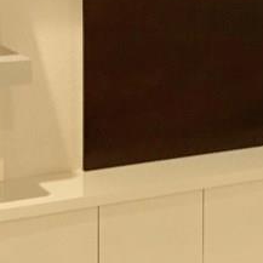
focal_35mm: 121
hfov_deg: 13.9
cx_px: 339
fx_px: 1040
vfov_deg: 14.1
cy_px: -17
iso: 160
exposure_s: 1/30
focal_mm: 4.15
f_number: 2.2
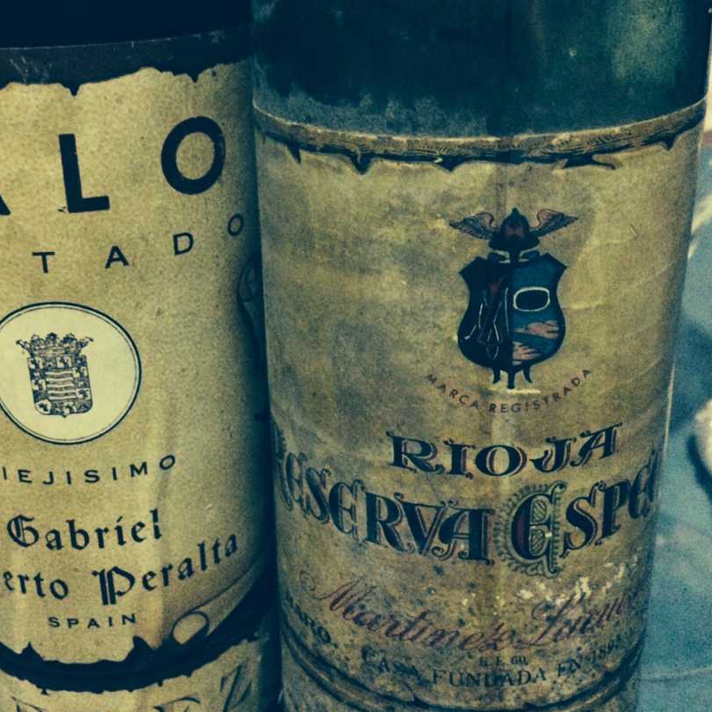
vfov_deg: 39.8
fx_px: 977
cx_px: 295
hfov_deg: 39.9
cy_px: 268
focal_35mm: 42
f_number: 2.2
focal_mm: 4.12
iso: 1250
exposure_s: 1/15
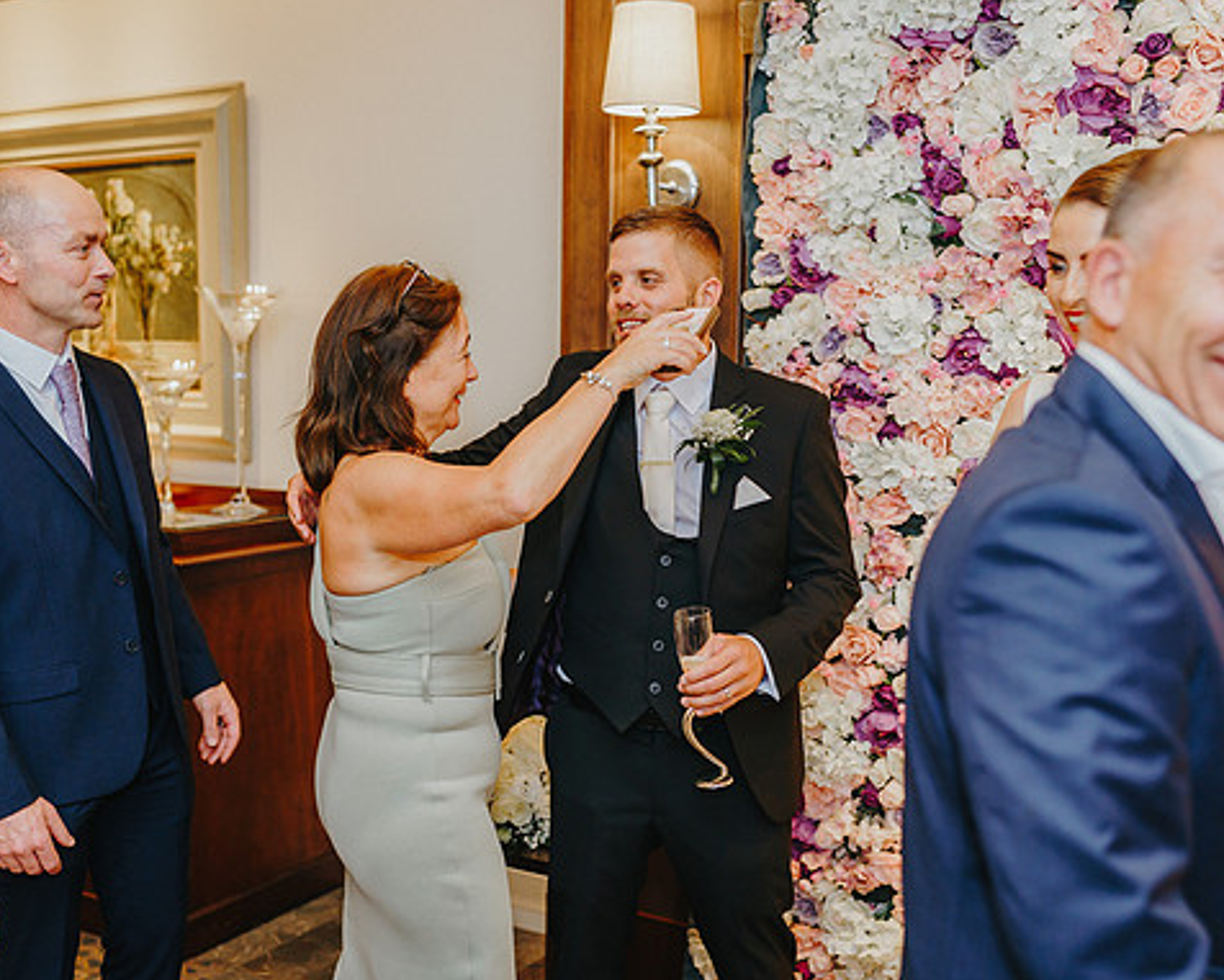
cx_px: 571
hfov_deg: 45.8
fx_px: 1449
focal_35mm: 40
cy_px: 490
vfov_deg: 37.3
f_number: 2.2
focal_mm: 35
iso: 640
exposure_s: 1/200
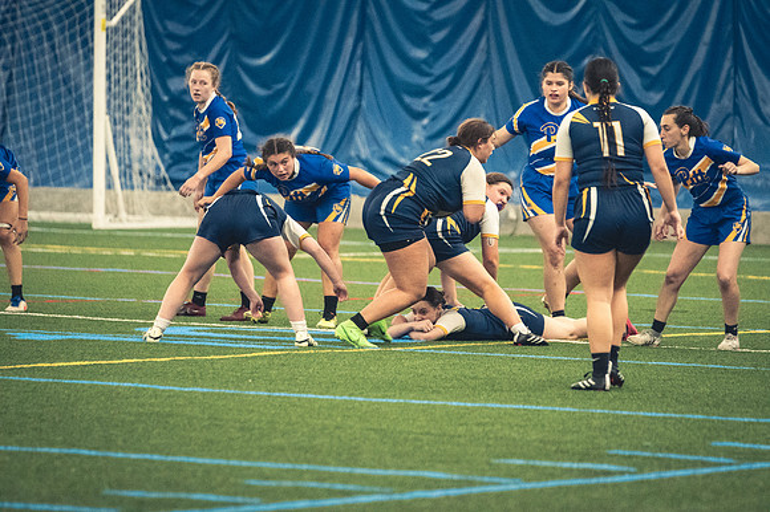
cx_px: 385
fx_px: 6413
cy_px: 256
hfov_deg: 6.9
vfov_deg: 4.6
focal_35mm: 300
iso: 12800
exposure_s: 1/500
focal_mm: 200
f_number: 2.8
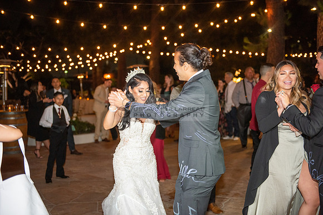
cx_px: 162
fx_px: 449
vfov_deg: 27.0
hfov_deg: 39.6
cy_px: 108
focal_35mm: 50
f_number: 2.8
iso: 1250
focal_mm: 50
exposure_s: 1/125
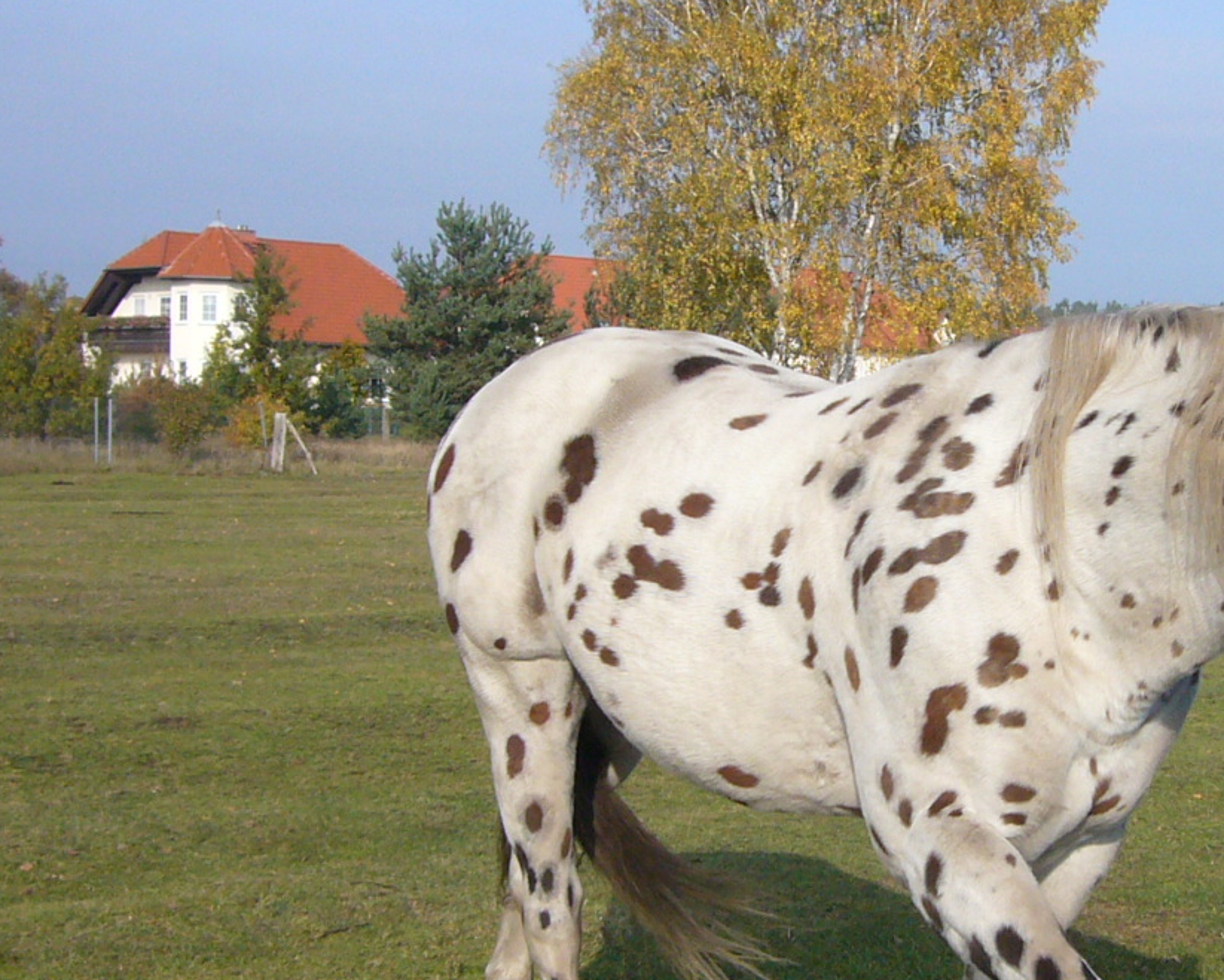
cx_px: 968
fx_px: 2464
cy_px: 598
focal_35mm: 68
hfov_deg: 27.4
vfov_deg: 22.5
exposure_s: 1/400
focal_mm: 4.6
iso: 100
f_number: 5.6
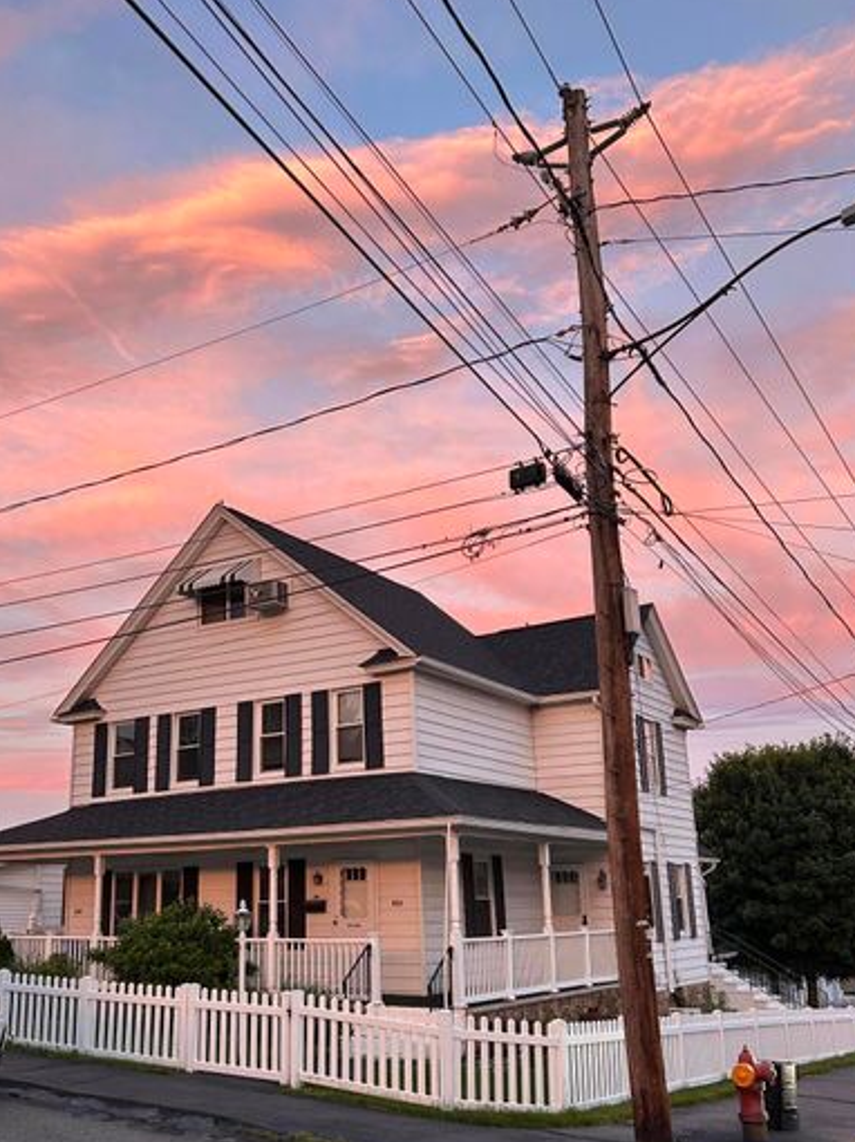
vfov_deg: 53.9
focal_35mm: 34
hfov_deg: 41.5
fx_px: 1121
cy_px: 624
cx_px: 336
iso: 160
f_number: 1.5
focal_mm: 5.7
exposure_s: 1/60
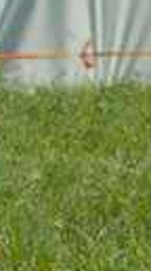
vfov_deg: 2.0
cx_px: -499
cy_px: 260
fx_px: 7869
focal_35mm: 1099
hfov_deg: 1.1
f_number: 6.3
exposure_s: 1/500
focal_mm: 33.3
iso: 50
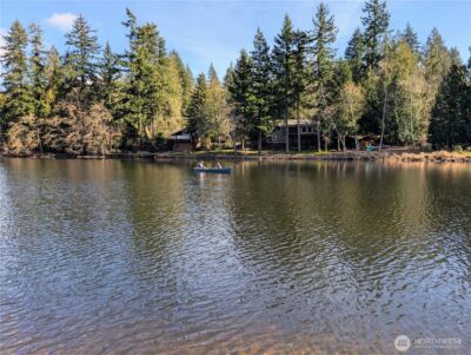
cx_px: 236
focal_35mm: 24
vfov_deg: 56.9
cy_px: 178
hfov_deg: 71.5
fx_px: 327
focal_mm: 6.9
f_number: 1.68
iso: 22
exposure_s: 1/569
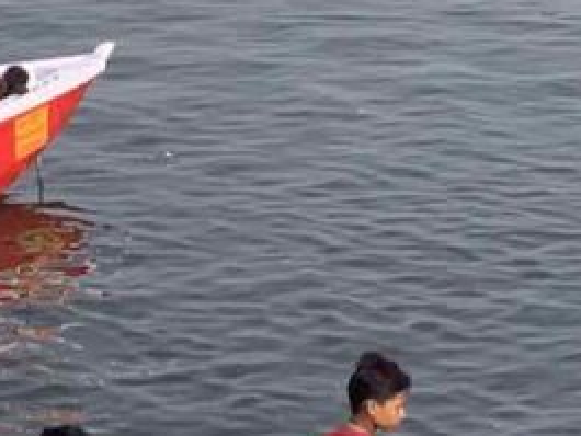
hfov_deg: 9.5
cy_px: 572
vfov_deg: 7.3
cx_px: 938
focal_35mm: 201
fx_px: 3375
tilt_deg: -15.4
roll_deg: +0.2
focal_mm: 6
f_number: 2.4
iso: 16
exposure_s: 1/585
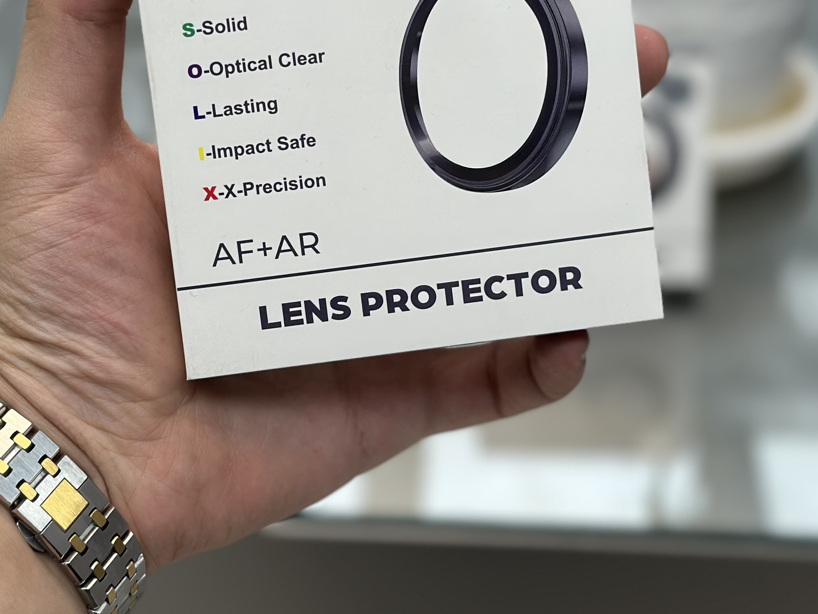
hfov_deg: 24.4
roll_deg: +1.9
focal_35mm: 80
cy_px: 112
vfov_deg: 18.2
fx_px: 1890
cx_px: 368
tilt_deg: -28.0
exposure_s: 1/1085
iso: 80
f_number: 1.78
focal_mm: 6.86
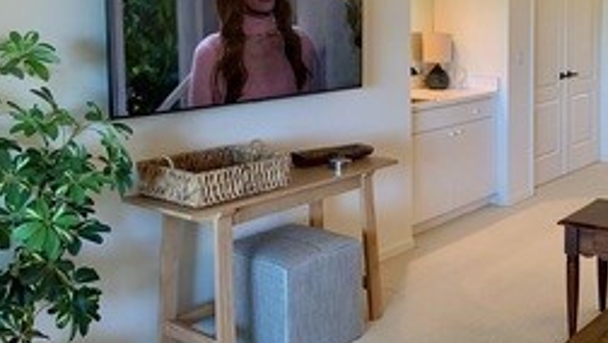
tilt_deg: -4.6
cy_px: 80
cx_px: 446
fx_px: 726
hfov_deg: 44.1
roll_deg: -0.2
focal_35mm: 45
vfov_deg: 26.2
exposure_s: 1/60
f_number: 1.8
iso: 125
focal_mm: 4.25
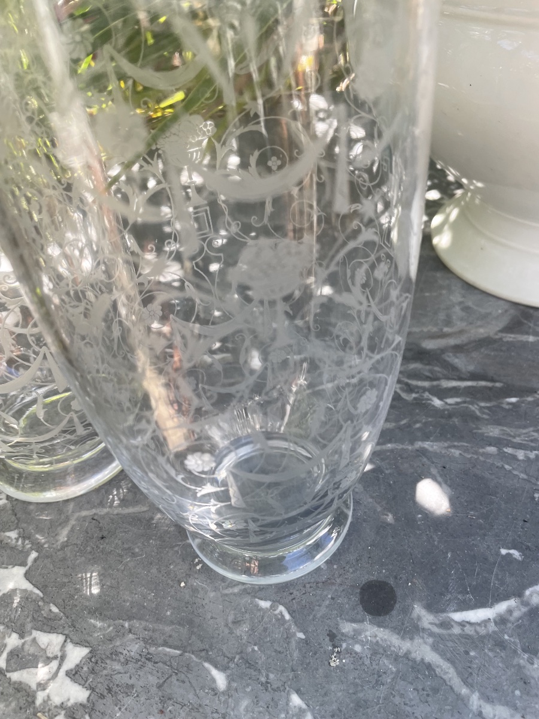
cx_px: 270
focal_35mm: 26
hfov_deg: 53.1
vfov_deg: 67.3
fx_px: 540
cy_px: 360
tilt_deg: -46.7
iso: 32
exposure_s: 1/203
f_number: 1.6
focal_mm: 4.2
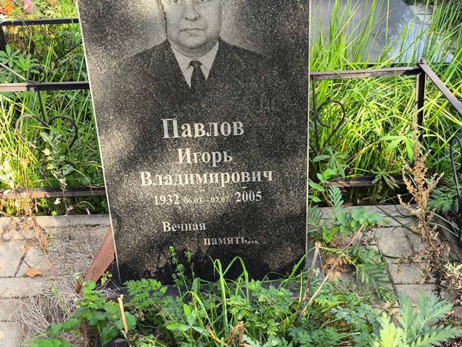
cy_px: 174
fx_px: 668
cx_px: 231
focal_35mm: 50
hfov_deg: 38.2
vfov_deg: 29.1
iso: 50
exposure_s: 1/120
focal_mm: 4.71
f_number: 1.7
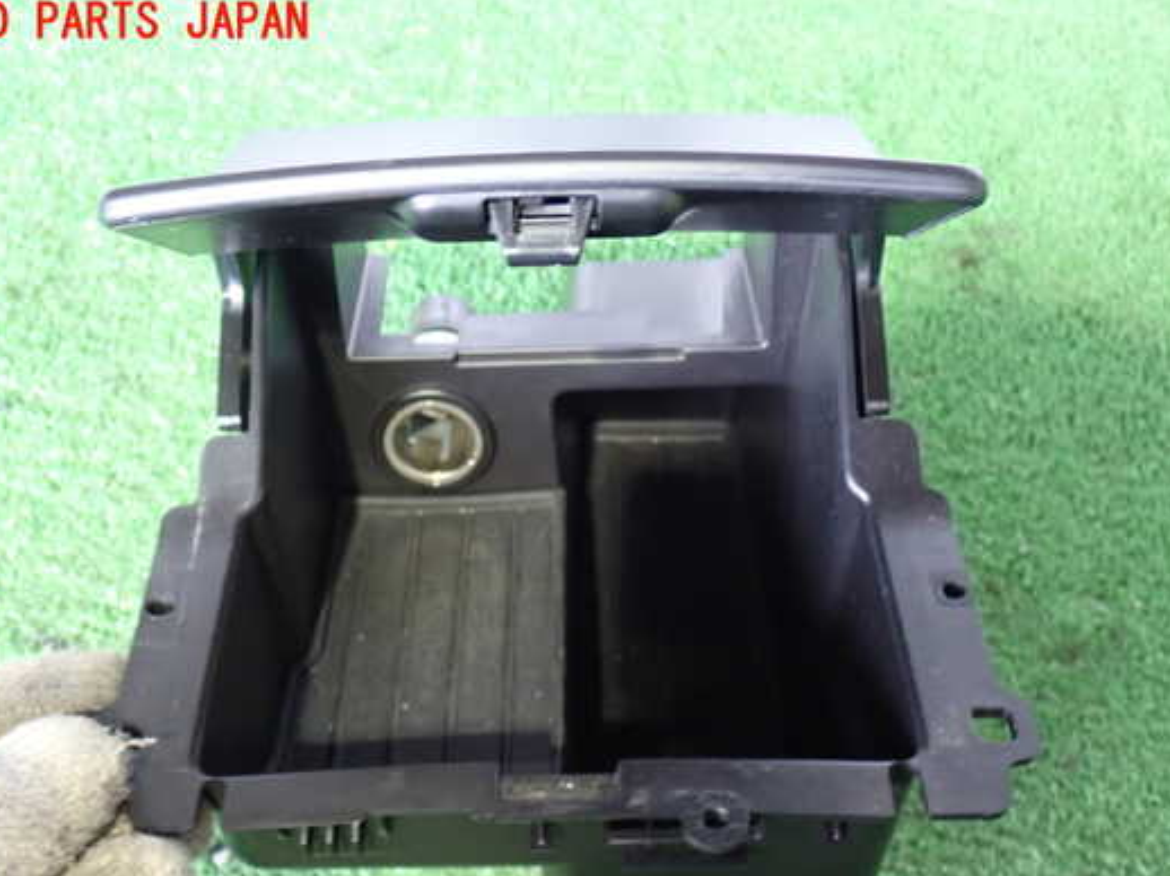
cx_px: 576
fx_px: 1723
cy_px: 503
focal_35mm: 51
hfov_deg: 37.5
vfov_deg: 28.5
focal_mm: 7.84
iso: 800
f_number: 2.9
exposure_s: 1/13
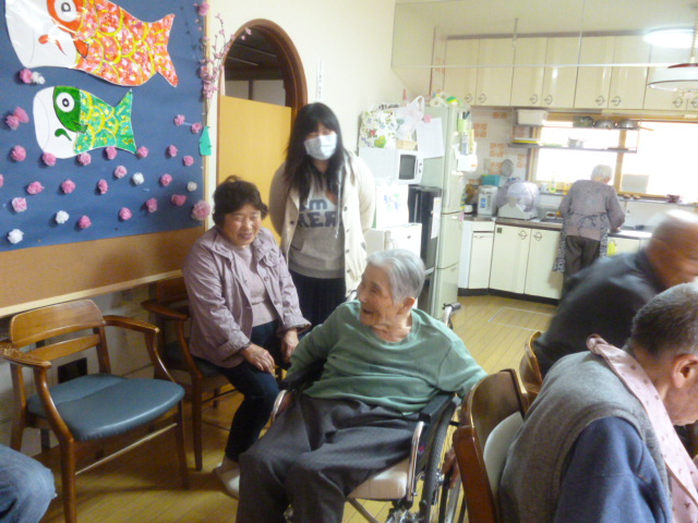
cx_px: 349
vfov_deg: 49.7
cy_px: 262
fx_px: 565
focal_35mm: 28
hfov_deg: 63.4
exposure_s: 1/20
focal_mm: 5
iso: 800
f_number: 3.1
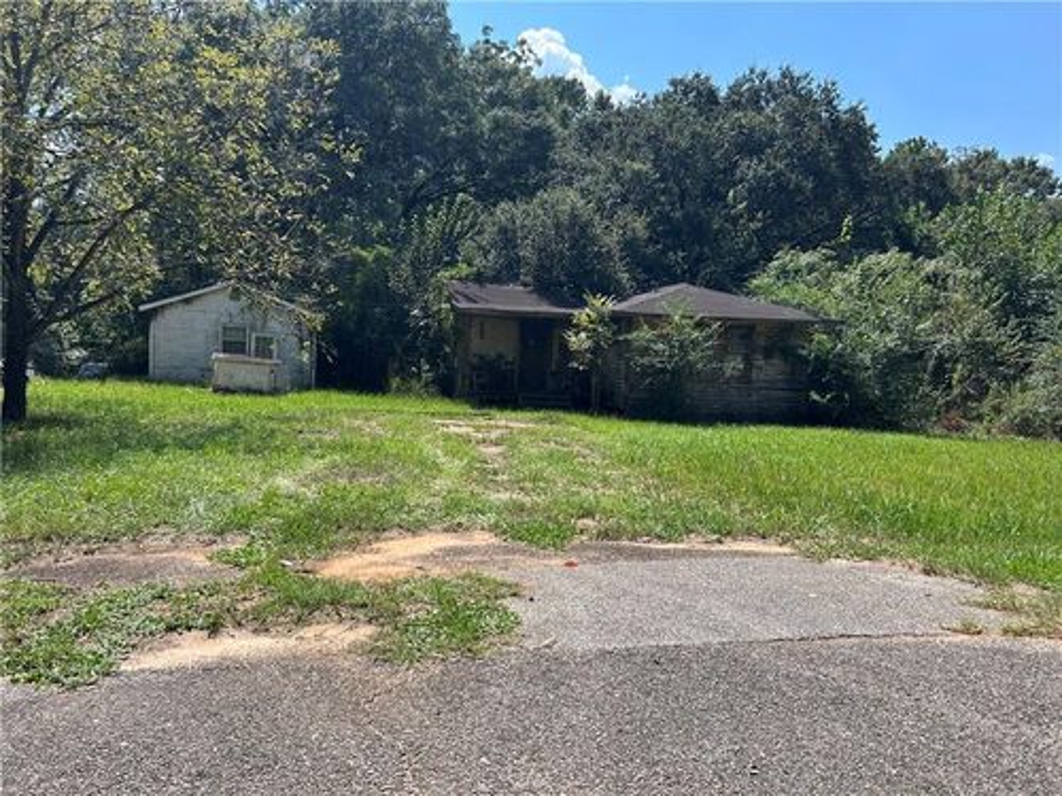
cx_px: 531
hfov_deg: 67.3
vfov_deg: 53.1
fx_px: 798
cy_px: 398
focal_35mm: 26
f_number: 1.5
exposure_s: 1/2513
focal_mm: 5.7
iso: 50
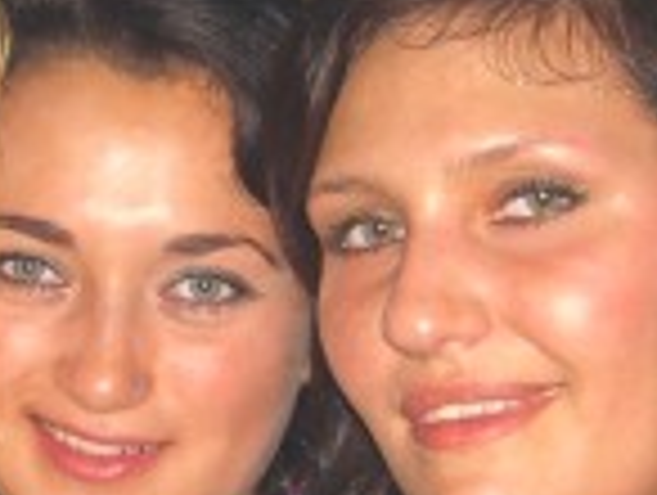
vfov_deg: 9.5
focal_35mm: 156
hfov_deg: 12.6
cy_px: 414
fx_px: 2966
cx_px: 140
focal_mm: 7.9
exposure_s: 1/60
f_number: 2.8
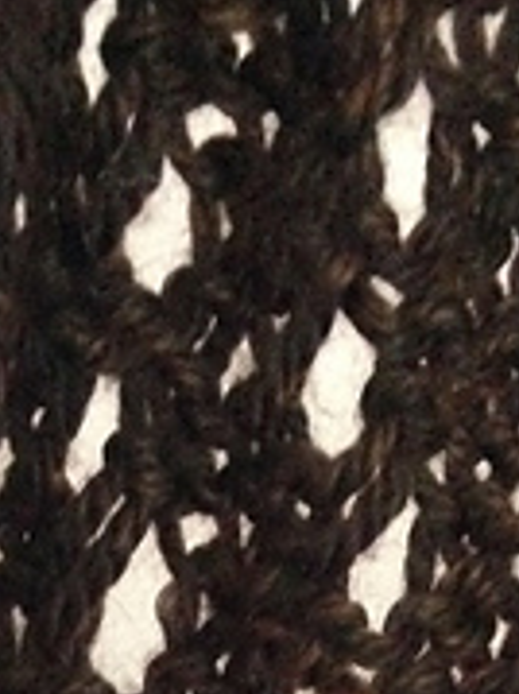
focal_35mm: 118
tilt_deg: -41.8
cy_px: 1225
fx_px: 2362
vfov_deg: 14.7
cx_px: 333
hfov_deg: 12.5
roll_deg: +1.9
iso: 640
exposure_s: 1/15
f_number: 2.4
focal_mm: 4.12
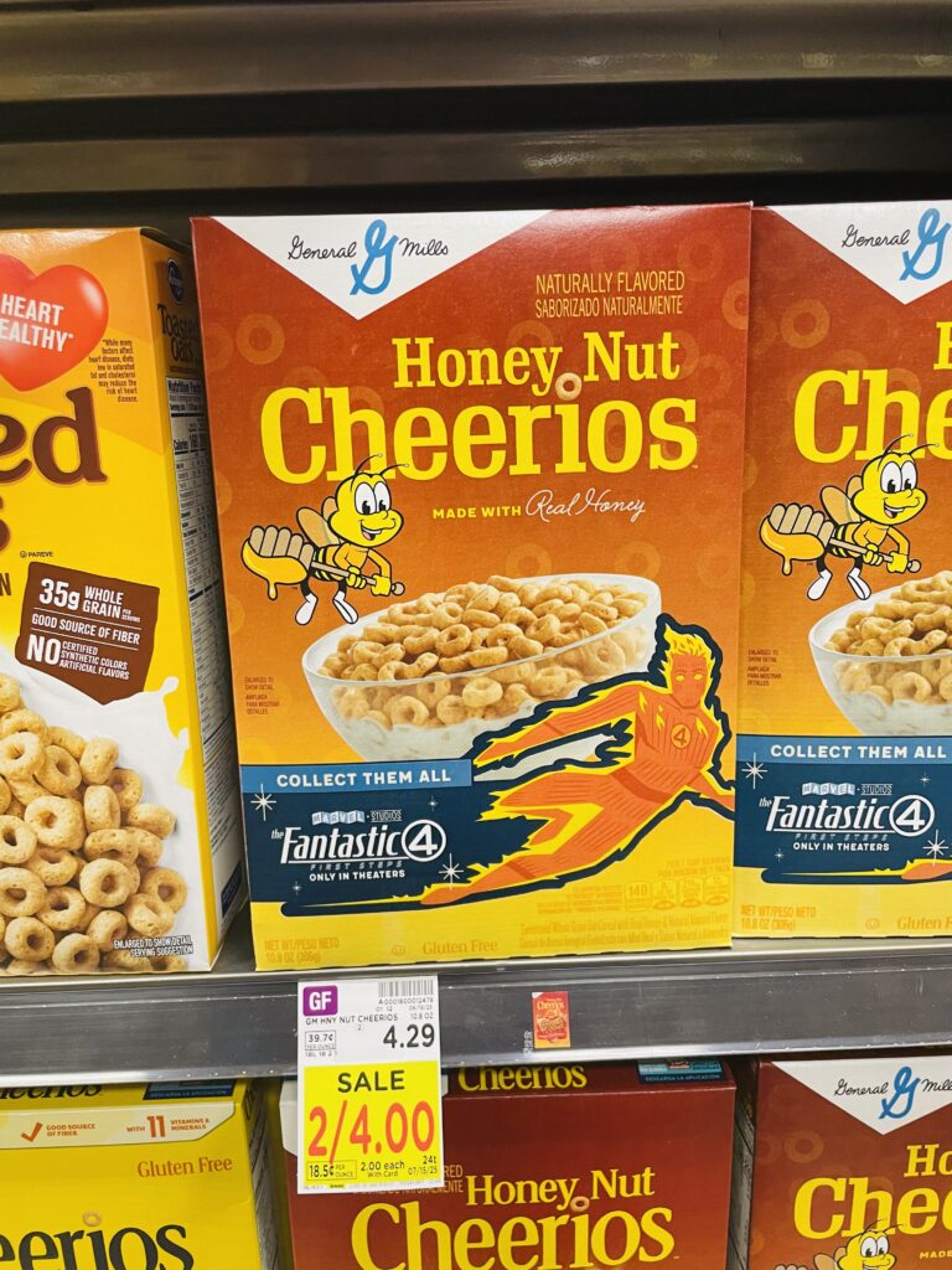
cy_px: 635
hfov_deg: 53.1
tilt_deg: -12.5
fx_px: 953
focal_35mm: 26
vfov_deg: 67.3
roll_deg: +1.5
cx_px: 476
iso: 160
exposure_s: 1/60
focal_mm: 4.2
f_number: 1.6
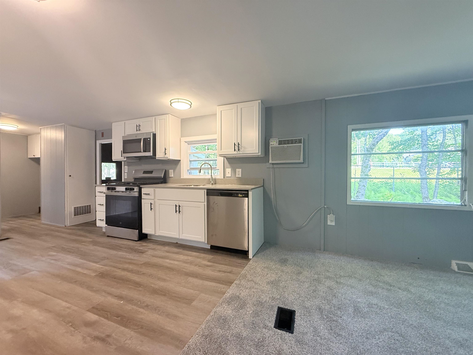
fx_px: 191
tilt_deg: -0.9
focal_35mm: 14
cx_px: 236
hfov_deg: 102.1
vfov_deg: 85.7
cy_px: 178
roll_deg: +1.5
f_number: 2.2
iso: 400
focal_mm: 2.22
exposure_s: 1/120
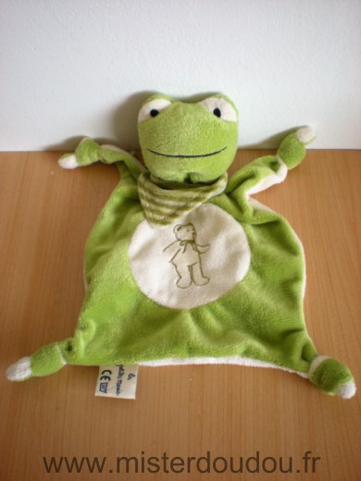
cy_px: 240
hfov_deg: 37.7
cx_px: 180
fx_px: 528
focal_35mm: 38
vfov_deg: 49.0
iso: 200
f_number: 3.1
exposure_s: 1/55.8
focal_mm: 6.3
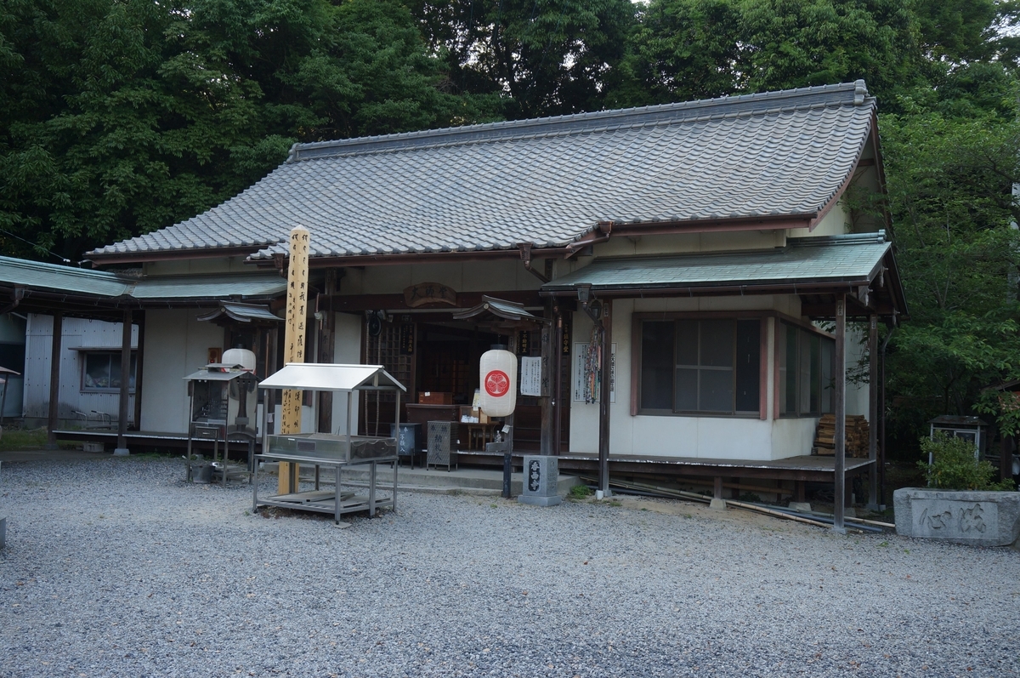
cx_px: 510
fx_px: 1019
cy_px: 339
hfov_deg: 53.2
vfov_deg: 36.8
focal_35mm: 36
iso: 200
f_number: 5.6
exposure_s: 1/250
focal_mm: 24
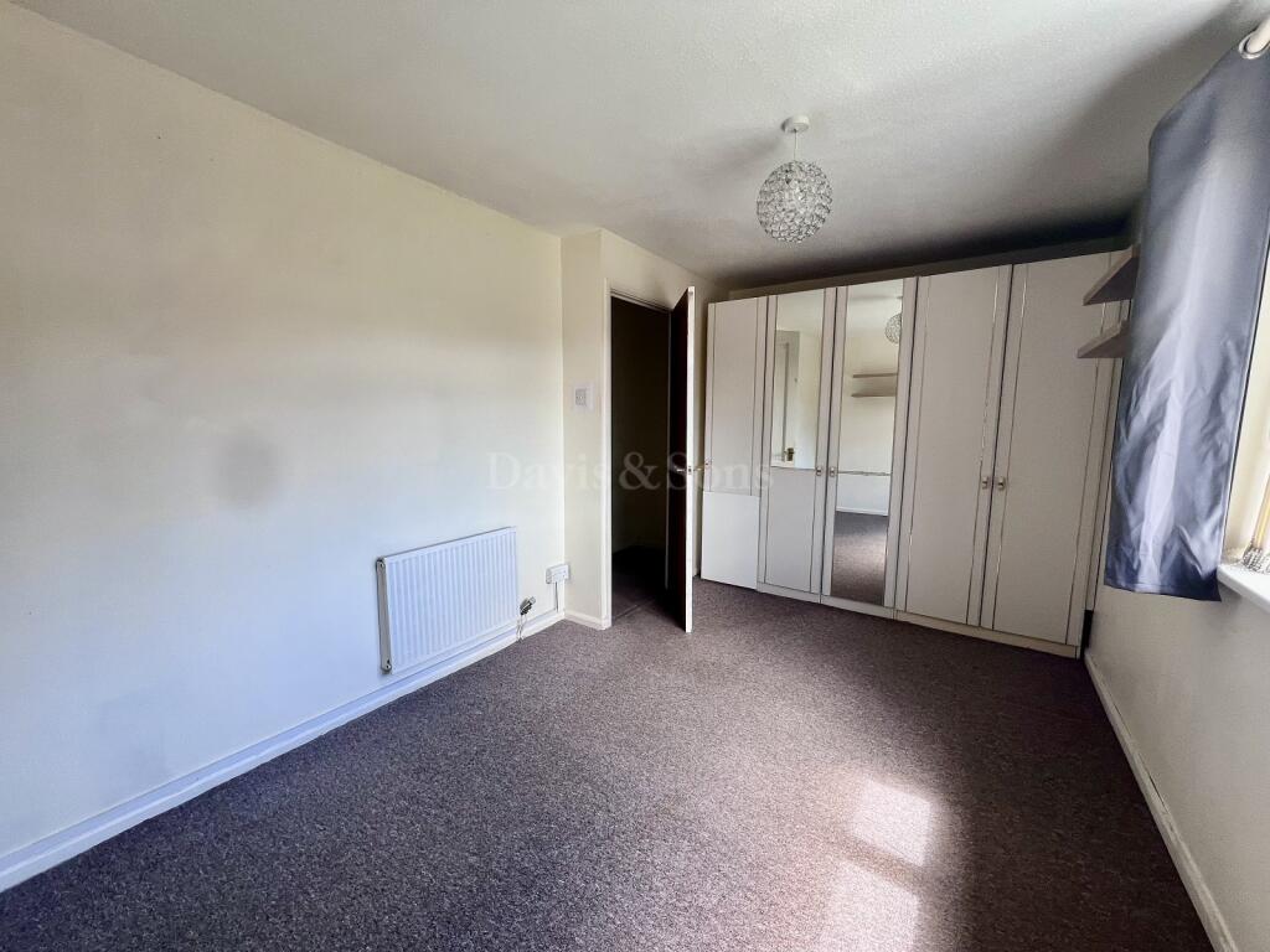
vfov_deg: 89.9
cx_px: 635
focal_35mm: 13
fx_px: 477
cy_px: 476
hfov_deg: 106.2
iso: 40
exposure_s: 1/99
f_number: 1.8
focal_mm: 1.57
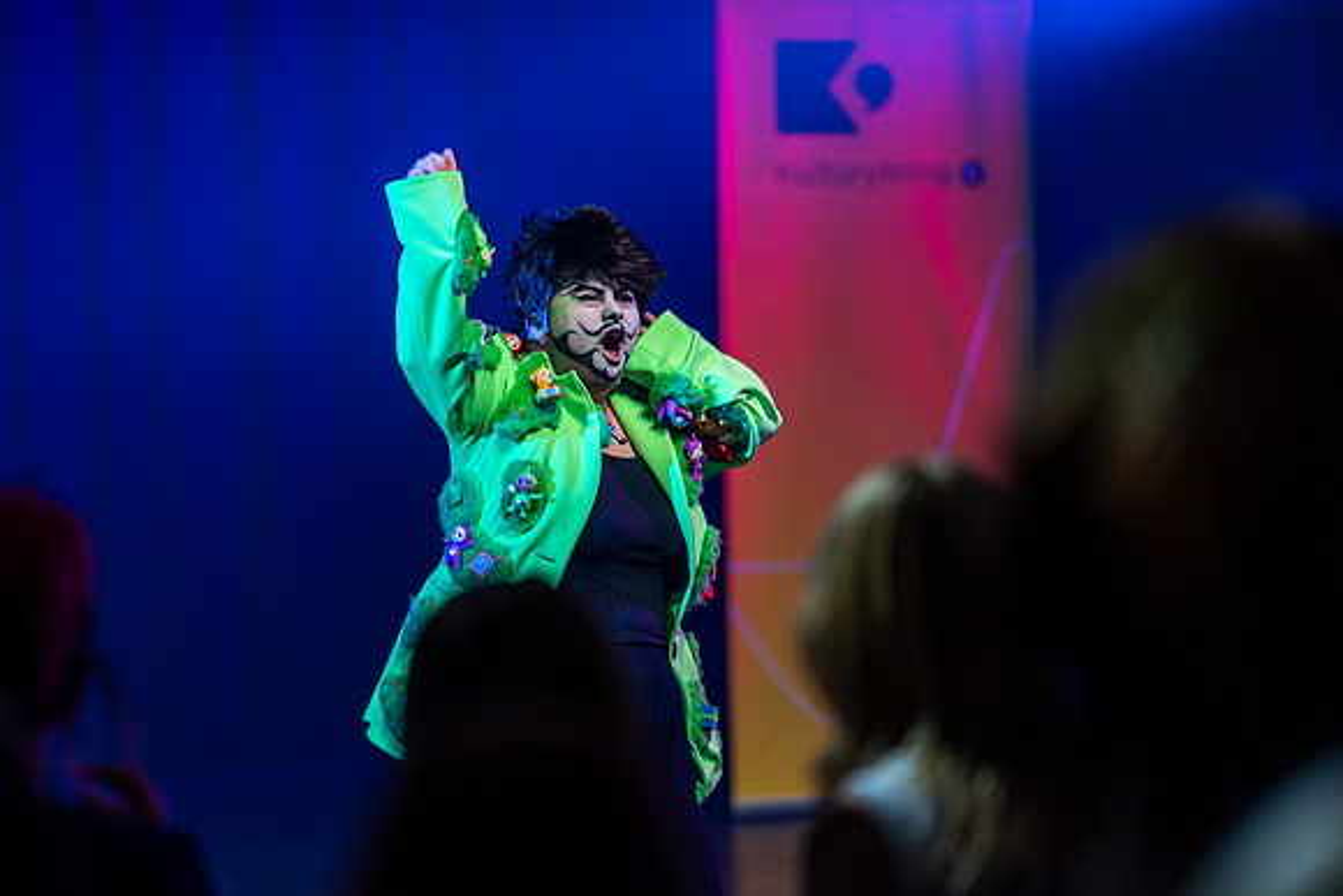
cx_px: 518
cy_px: 490
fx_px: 4037
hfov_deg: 18.9
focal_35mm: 108
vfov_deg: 12.7
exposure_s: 1/200
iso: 125
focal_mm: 85
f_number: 1.4
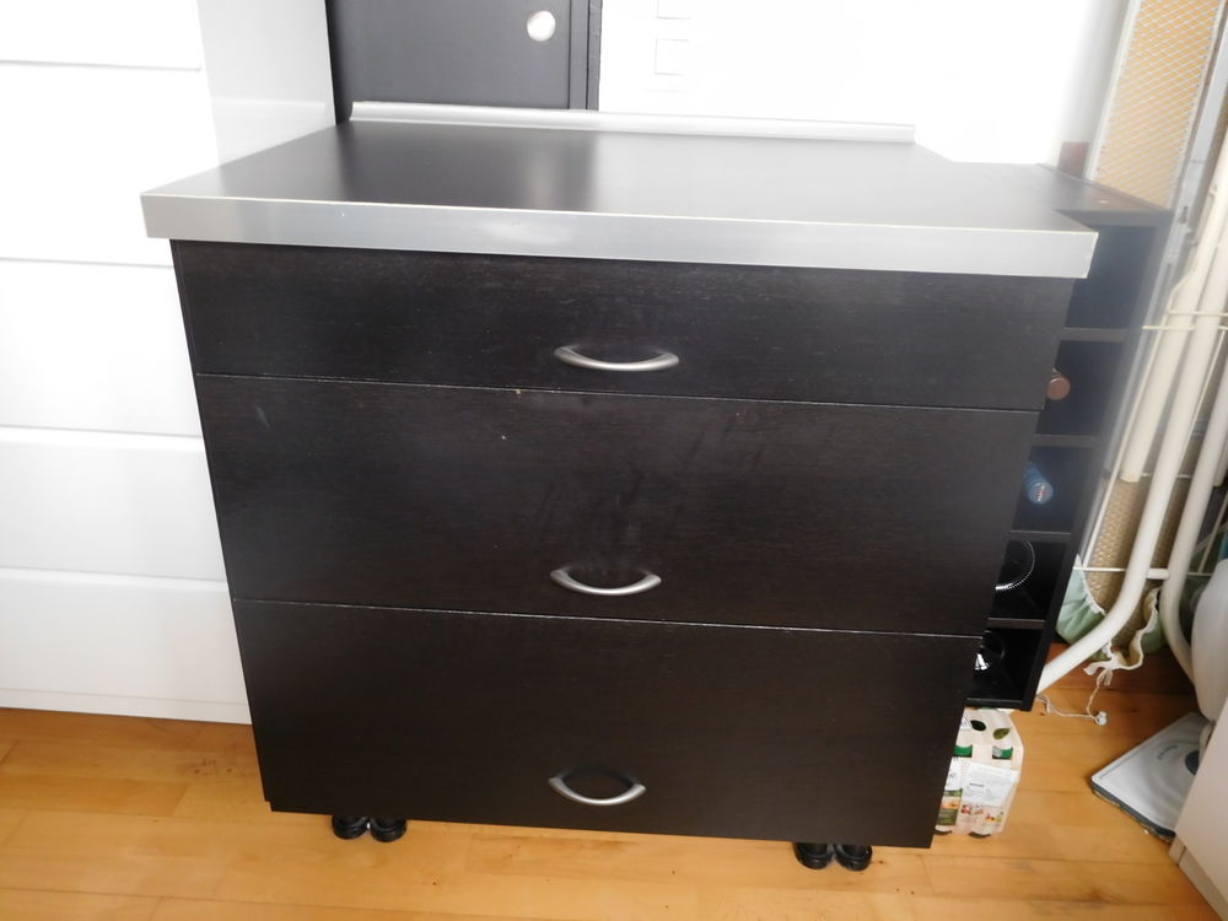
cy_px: 460
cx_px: 614
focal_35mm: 25
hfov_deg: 69.4
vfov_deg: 54.9
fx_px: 887
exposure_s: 1/15
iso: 560
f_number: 3.4
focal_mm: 4.5
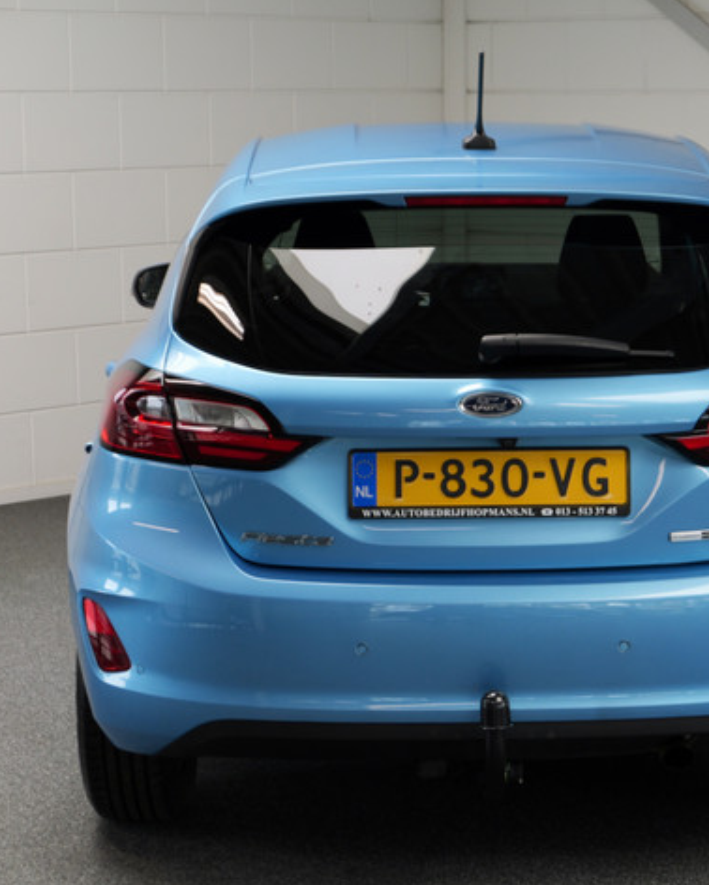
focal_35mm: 82
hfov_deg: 18.7
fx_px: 2149
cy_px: 442
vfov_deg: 23.3
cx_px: 486
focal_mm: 28.2
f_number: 2.8
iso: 250
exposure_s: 1/80
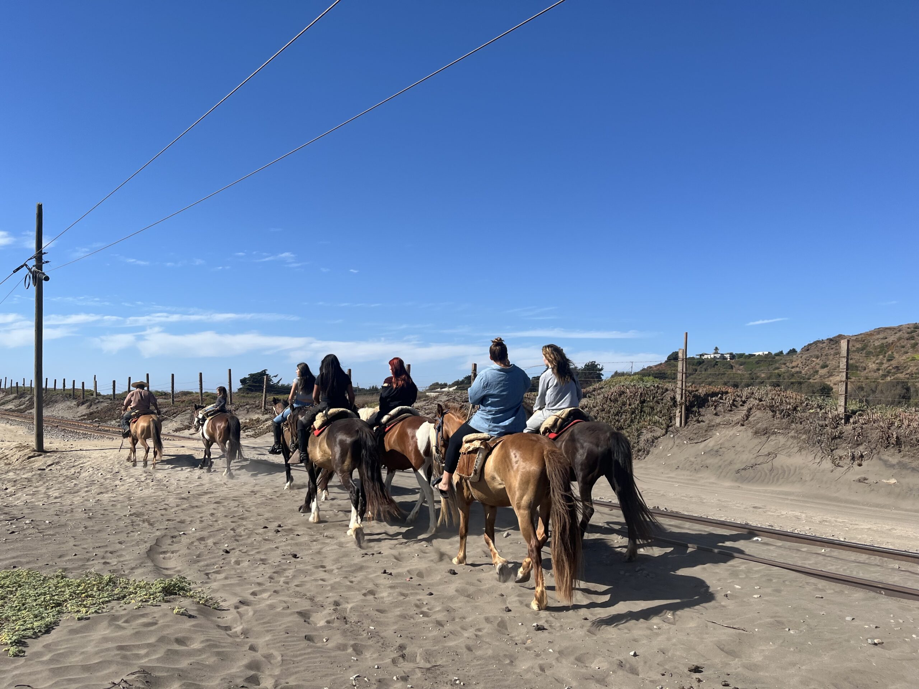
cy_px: 344
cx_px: 460
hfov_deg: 67.3
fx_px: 690
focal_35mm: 26
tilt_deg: +7.2
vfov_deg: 53.1
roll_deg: -2.0
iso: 50
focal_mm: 5.1
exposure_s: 1/4310
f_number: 1.6
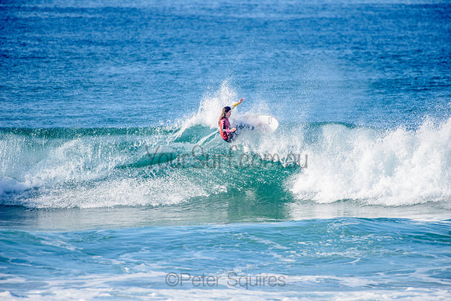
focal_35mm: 500
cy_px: 150
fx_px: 6265
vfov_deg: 2.8
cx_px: 226
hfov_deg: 4.1
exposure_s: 1/1600
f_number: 5.6
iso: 220
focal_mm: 500
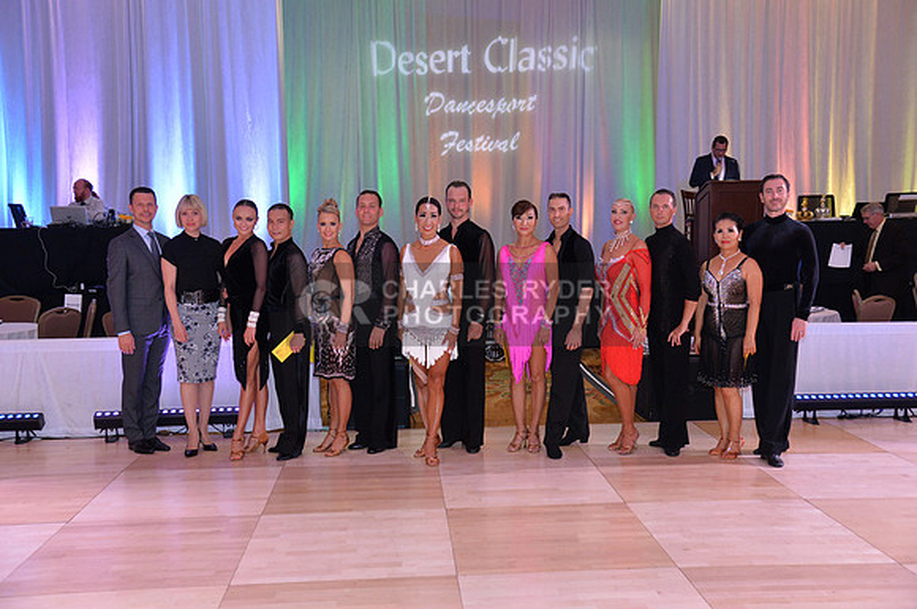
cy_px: 304
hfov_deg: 50.8
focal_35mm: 38
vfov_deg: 35.0
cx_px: 458
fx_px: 967
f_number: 4.5
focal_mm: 38
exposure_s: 1/250
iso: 2000
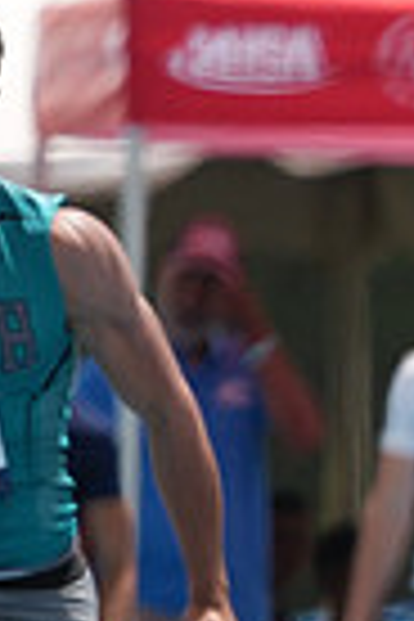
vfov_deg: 0.8
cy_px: 731
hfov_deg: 0.5
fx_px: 43587
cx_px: 1256
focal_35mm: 2527
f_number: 6.3
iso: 500
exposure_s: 1/2500
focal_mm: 600
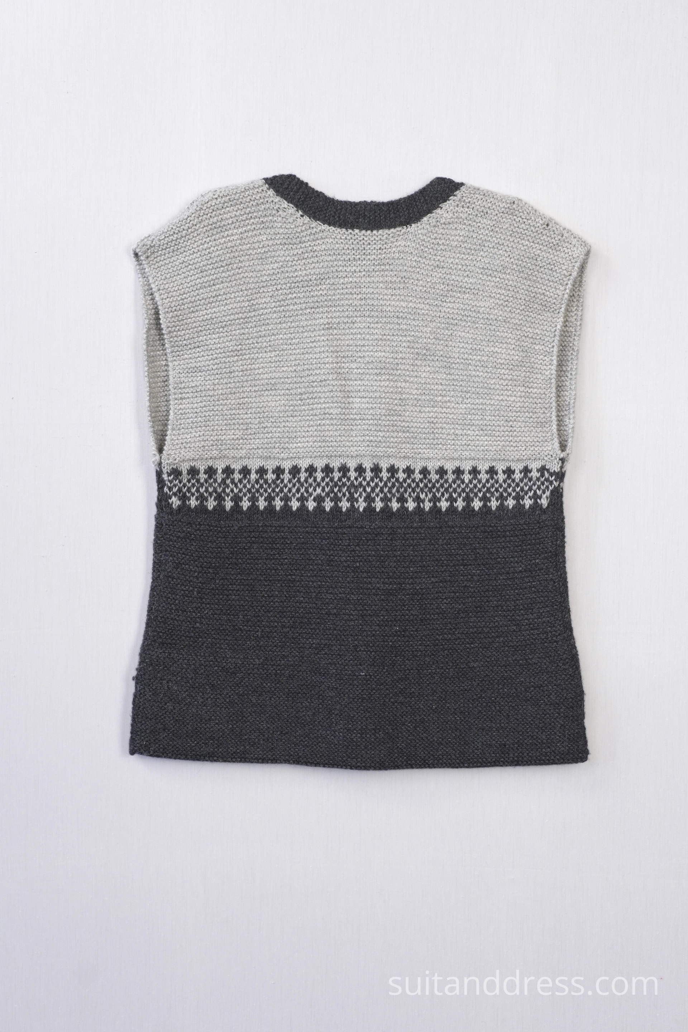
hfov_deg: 28.1
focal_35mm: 48
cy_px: 516
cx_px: 344
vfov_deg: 41.1
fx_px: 1376
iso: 320
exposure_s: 1/60
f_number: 7.1
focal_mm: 32
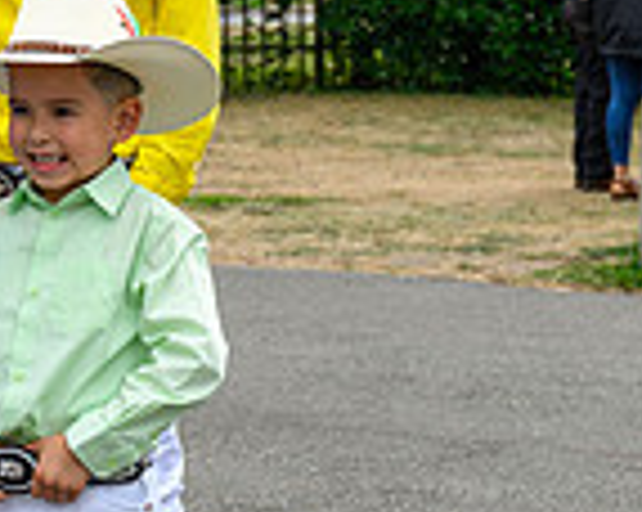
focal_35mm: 210
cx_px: -588
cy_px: 71
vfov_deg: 7.3
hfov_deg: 8.8
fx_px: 3985
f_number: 5
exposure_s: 1/320
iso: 140
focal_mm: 46
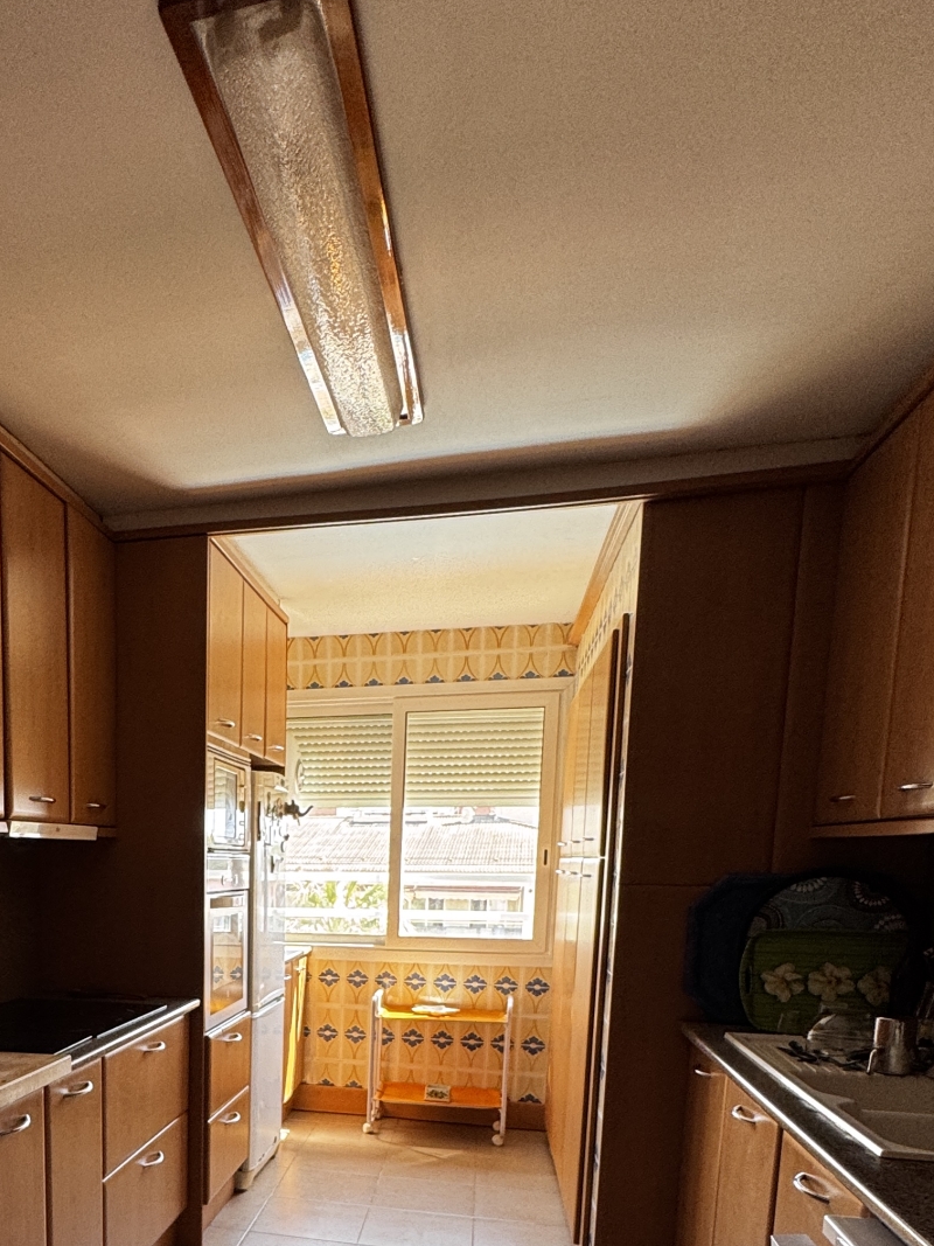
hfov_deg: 46.9
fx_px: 1008
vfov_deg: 58.3
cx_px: 180
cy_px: 1006
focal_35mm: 28
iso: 100
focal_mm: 2.22
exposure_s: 1/99
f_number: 2.2
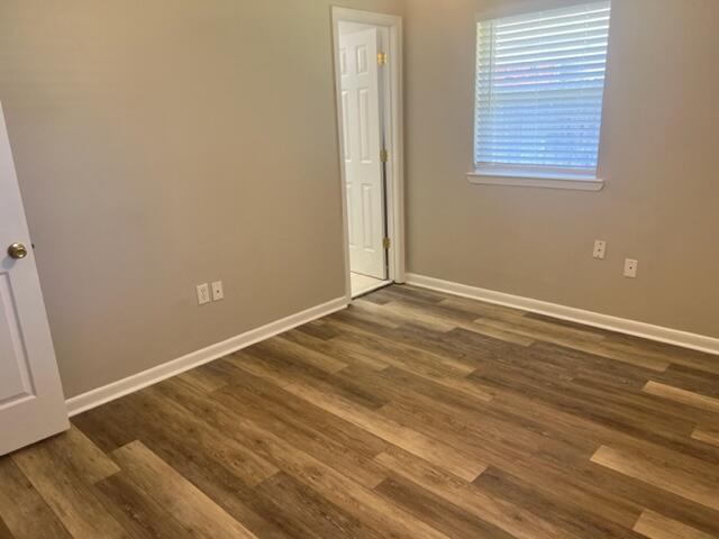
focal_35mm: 26
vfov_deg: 53.1
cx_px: 360
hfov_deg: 67.3
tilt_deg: -18.0
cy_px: 270
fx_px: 540
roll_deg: +2.3
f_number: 1.5
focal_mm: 5.7
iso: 80
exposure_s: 1/60
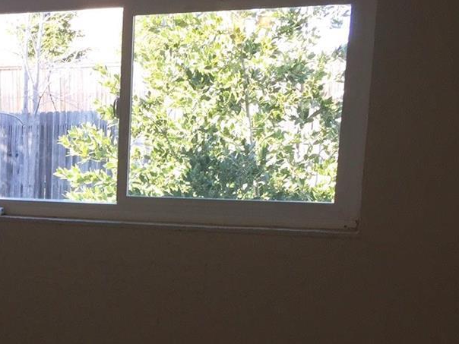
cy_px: 328
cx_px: -28
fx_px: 955
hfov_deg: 25.3
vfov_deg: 19.9
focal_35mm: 72
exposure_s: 1/74
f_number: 2.2
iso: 32
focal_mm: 4.15
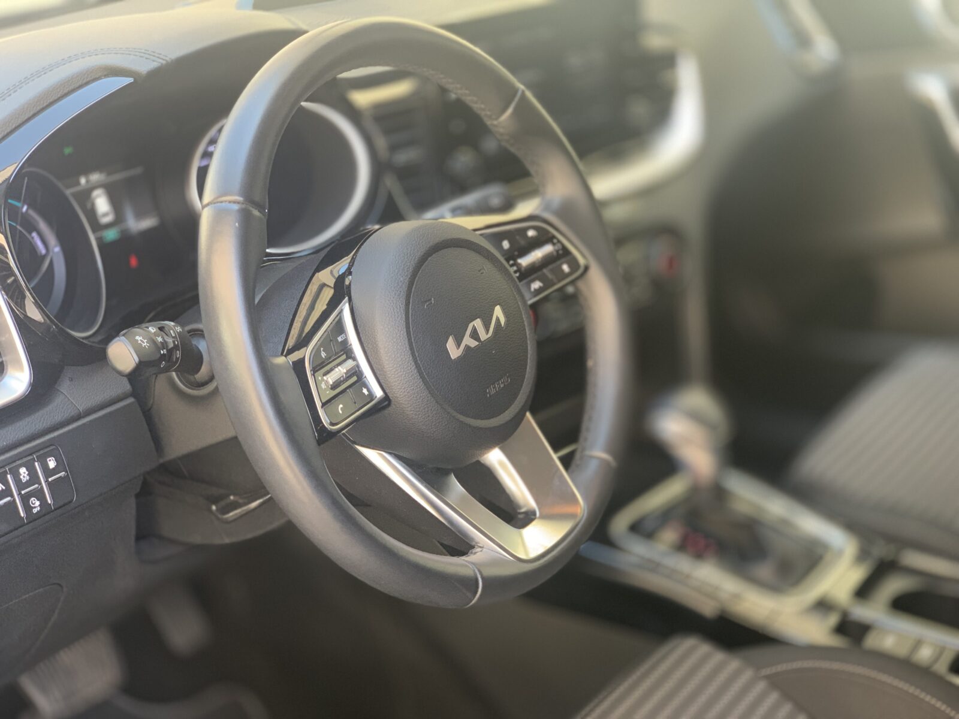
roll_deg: +1.4
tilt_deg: -21.0
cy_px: 360
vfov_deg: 28.0
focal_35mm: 52
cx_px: 480
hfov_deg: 36.8
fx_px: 1441
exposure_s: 1/73
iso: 125
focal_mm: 6
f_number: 2.4
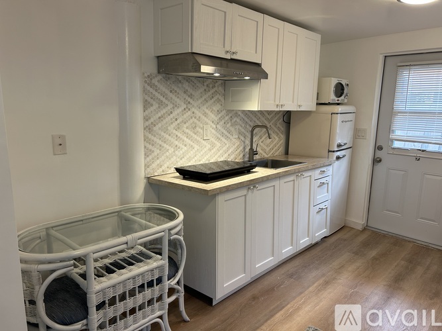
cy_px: 166
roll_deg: -0.6
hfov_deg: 67.3
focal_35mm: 26
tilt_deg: -10.1
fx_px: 332
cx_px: 221
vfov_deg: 53.0
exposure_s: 1/120
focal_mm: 5.7
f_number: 1.5
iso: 100
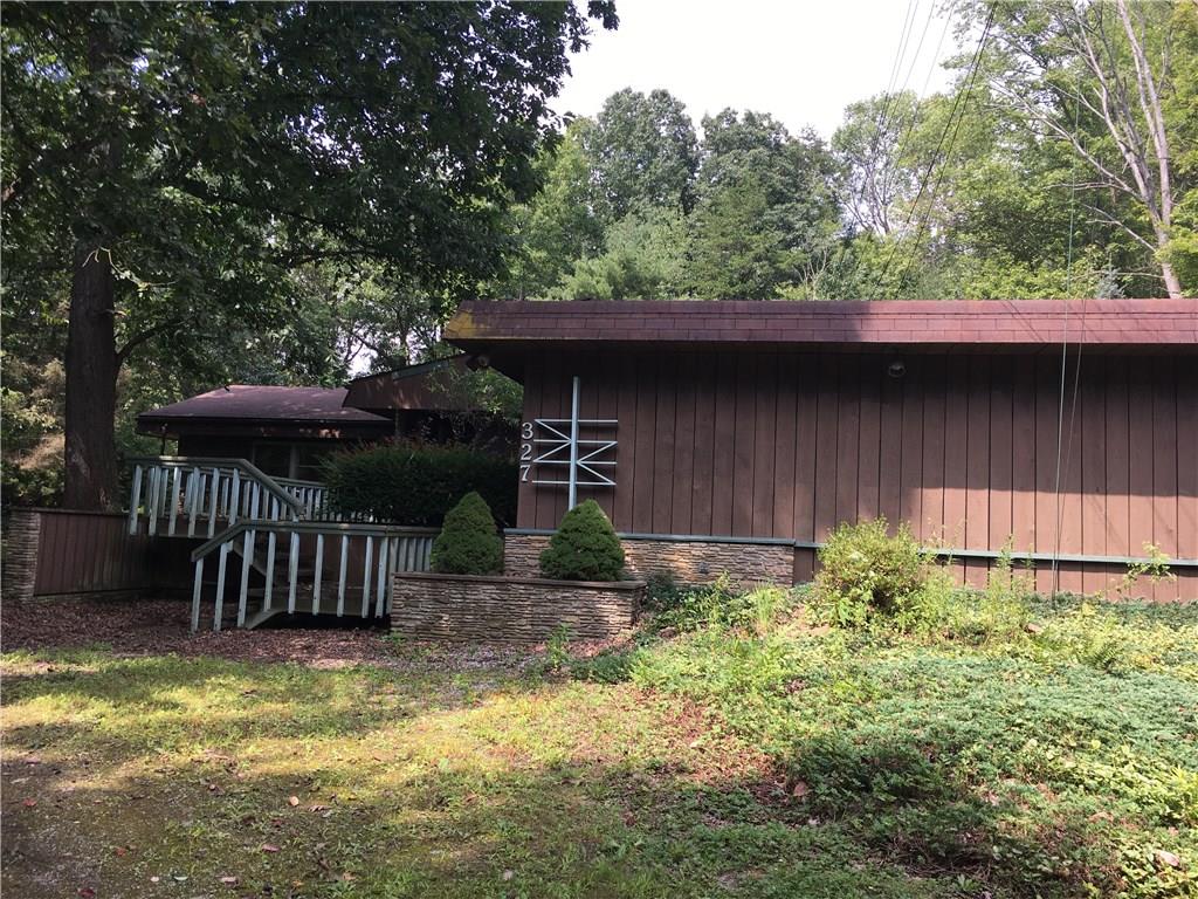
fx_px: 1004
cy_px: 450
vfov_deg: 48.2
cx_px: 599
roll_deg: -1.8
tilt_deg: +4.7
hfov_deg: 61.7
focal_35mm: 29
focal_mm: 4.15
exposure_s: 1/460
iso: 25
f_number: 2.2
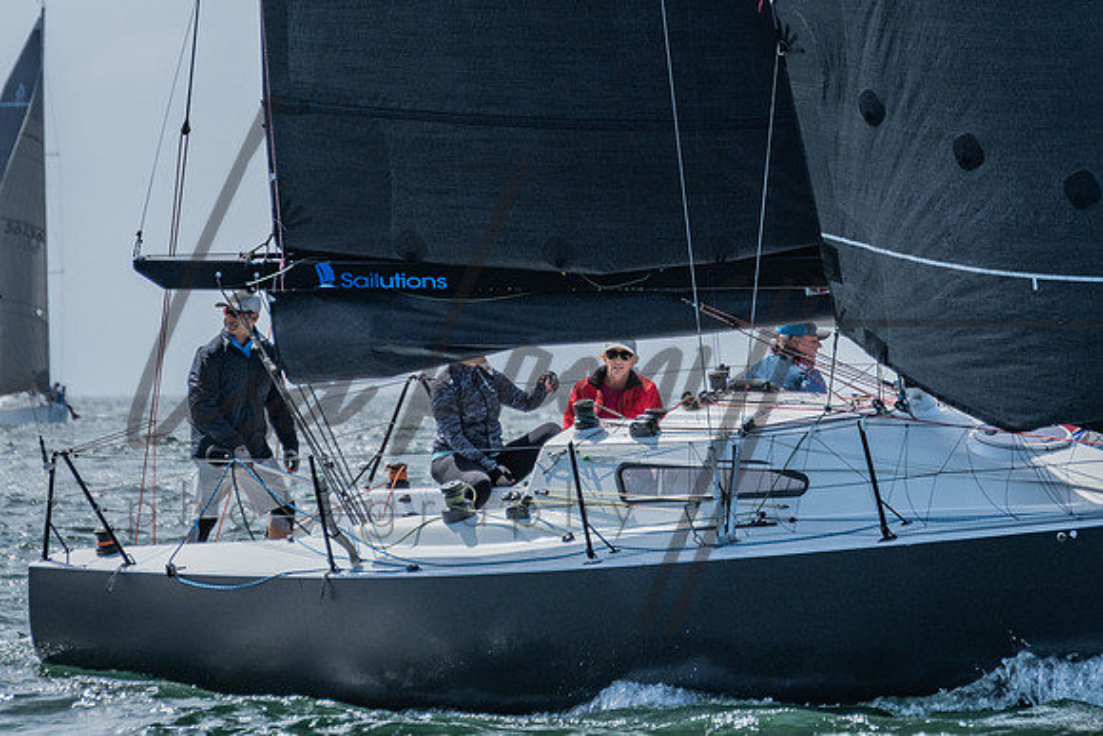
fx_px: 11209
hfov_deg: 5.6
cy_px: 4
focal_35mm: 366
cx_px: 668
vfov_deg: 3.8
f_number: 6.3
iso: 200
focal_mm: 150
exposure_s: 1/1600
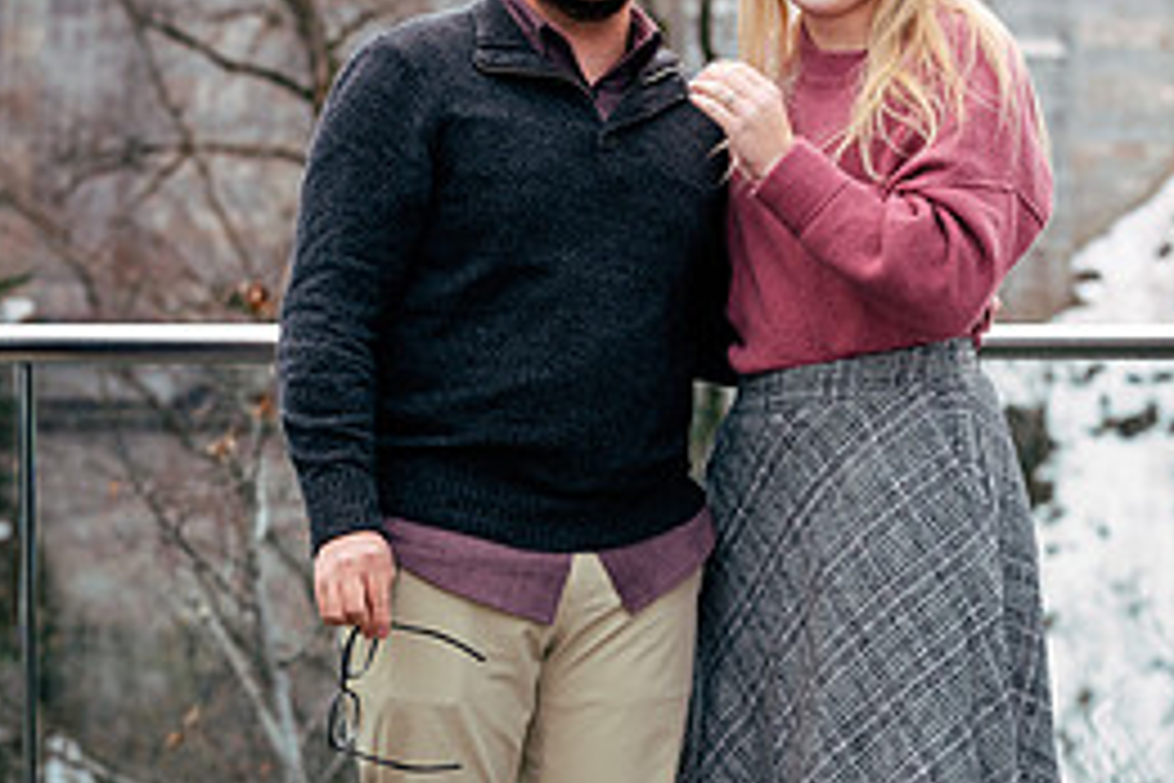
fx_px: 4207
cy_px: 450
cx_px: 609
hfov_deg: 15.9
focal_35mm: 129
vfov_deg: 10.6
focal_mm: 75
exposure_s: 1/320
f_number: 5
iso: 250
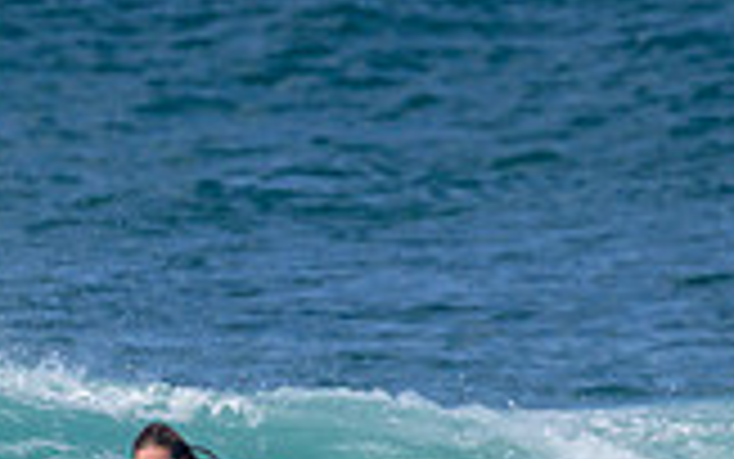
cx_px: 230
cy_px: 560
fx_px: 42123
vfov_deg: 0.6
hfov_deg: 1.0
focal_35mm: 2105
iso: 560
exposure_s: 1/2000
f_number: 11
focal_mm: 580
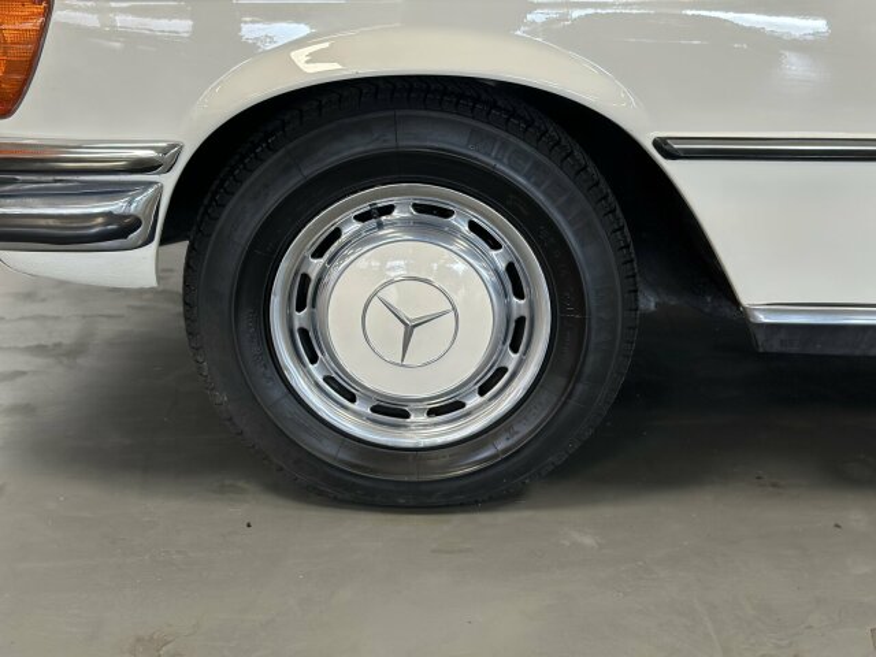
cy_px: 328
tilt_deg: -22.7
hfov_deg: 39.7
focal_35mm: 48
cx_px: 438
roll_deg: -2.2
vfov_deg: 30.3
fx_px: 1215
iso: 125
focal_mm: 6.86
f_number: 1.78
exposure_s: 1/67
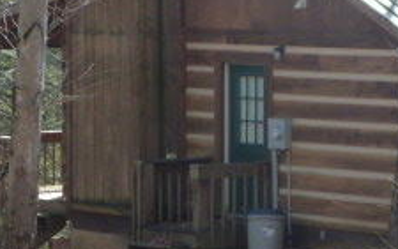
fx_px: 2323
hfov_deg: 9.7
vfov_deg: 6.1
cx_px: 391
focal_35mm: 214
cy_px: 104
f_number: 4.7
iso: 160
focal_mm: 12.7
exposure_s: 1/160
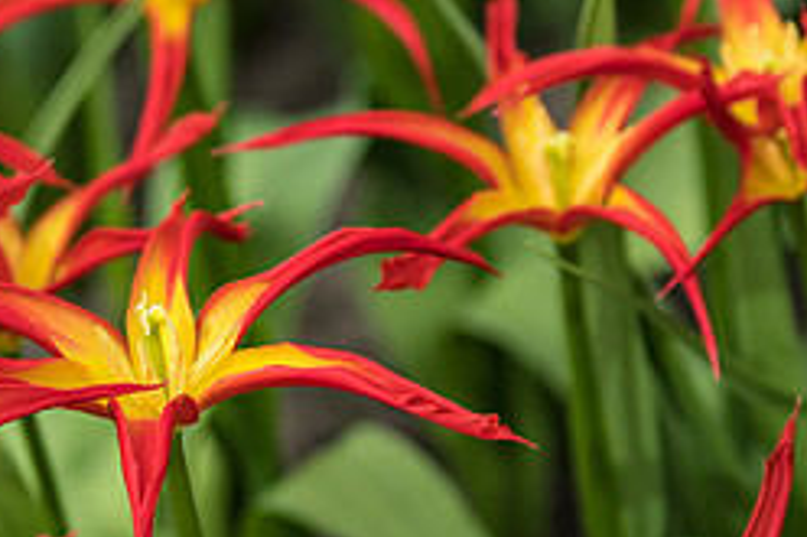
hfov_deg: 7.9
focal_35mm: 262
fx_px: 5869
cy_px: 418
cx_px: 192
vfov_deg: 5.2
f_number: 3.5
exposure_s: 1/800
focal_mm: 112
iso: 250
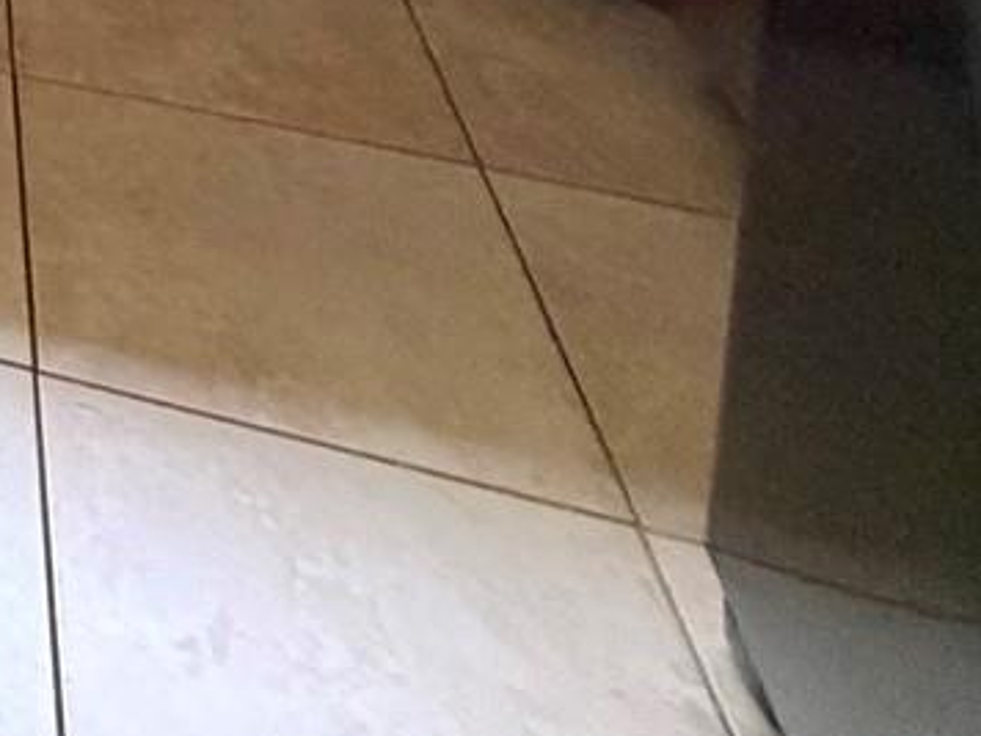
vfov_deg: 16.3
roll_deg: +0.7
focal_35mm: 63
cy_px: -832
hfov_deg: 21.5
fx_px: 1785
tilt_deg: -7.8
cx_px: -736
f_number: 2.2
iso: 400
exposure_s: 1/60
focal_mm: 2.22
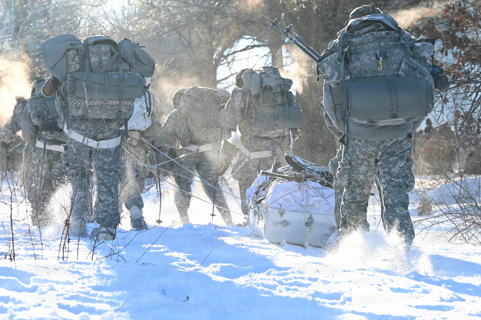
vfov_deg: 8.8
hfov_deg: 13.2
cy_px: 126
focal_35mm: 156
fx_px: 2083
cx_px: 250
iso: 640
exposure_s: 1/1000
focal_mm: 102
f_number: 5.6
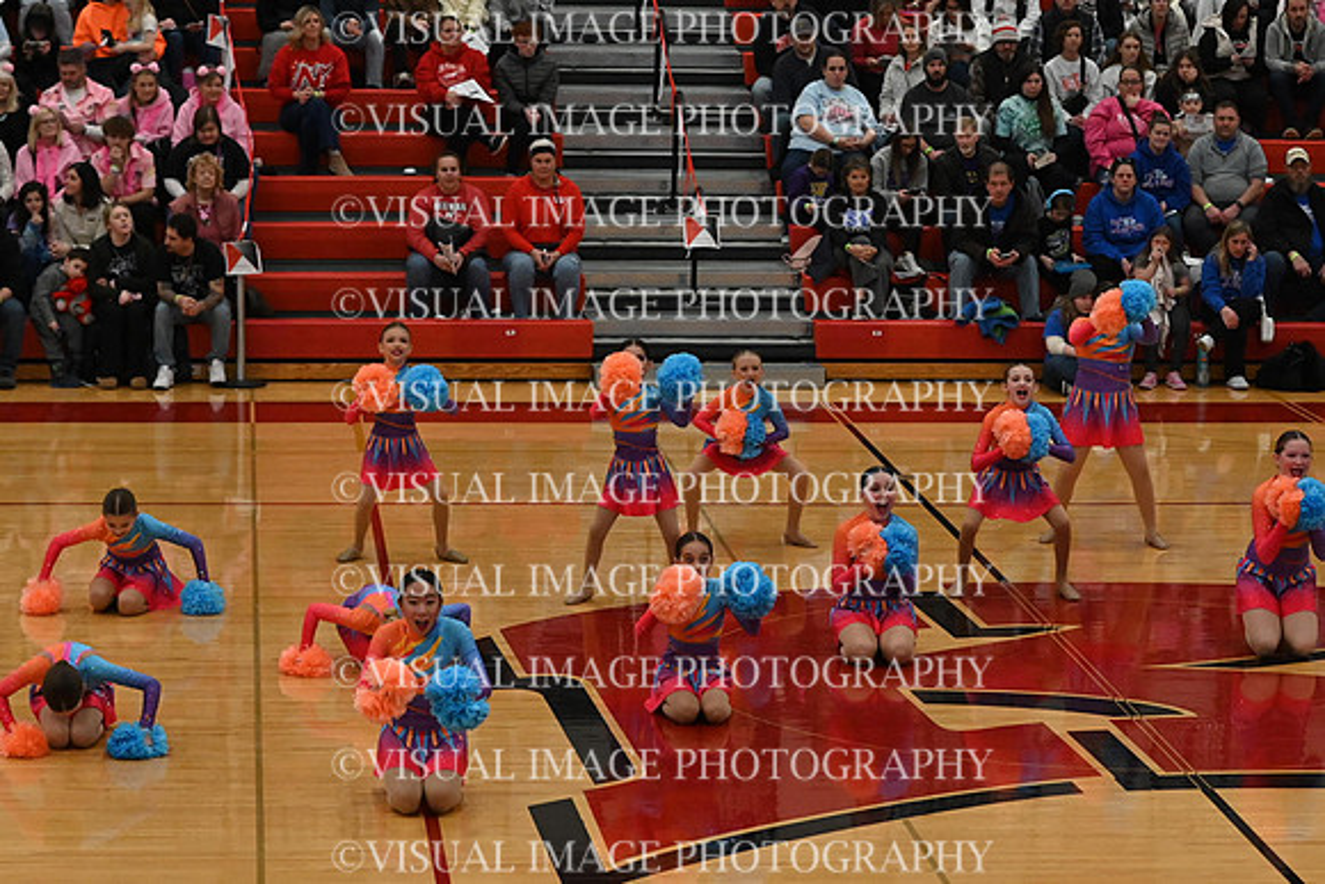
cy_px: 442
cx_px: 662
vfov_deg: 13.0
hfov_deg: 19.5
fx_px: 3865
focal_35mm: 105
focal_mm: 70
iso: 5000
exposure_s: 1/500
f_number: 4
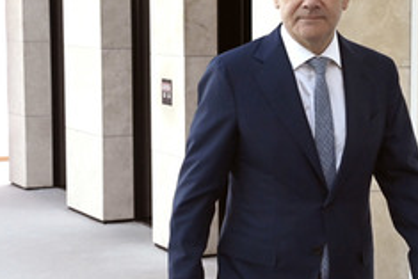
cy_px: 181
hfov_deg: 21.9
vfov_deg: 14.9
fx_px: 1069
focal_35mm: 92
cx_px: 309
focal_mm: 48
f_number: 5.6
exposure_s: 1/1250
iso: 4000
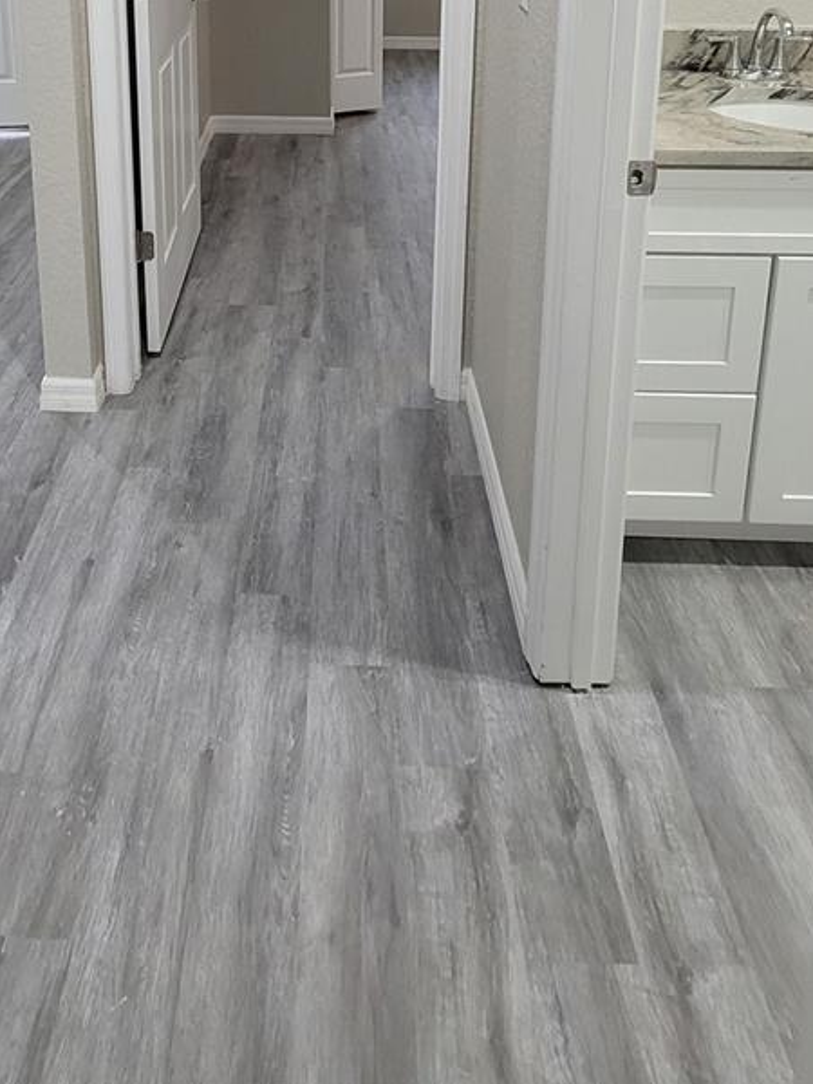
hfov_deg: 52.3
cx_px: 291
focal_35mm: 26
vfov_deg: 53.7
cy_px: 13
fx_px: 814
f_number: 2.2
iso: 200
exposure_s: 1/60
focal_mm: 2.2
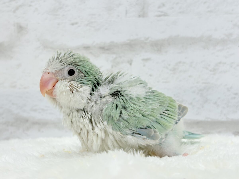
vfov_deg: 28.0
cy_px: 90
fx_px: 359
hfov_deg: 36.8
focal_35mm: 52
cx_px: 120
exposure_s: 1/100
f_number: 1.6
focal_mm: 5.96
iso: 64
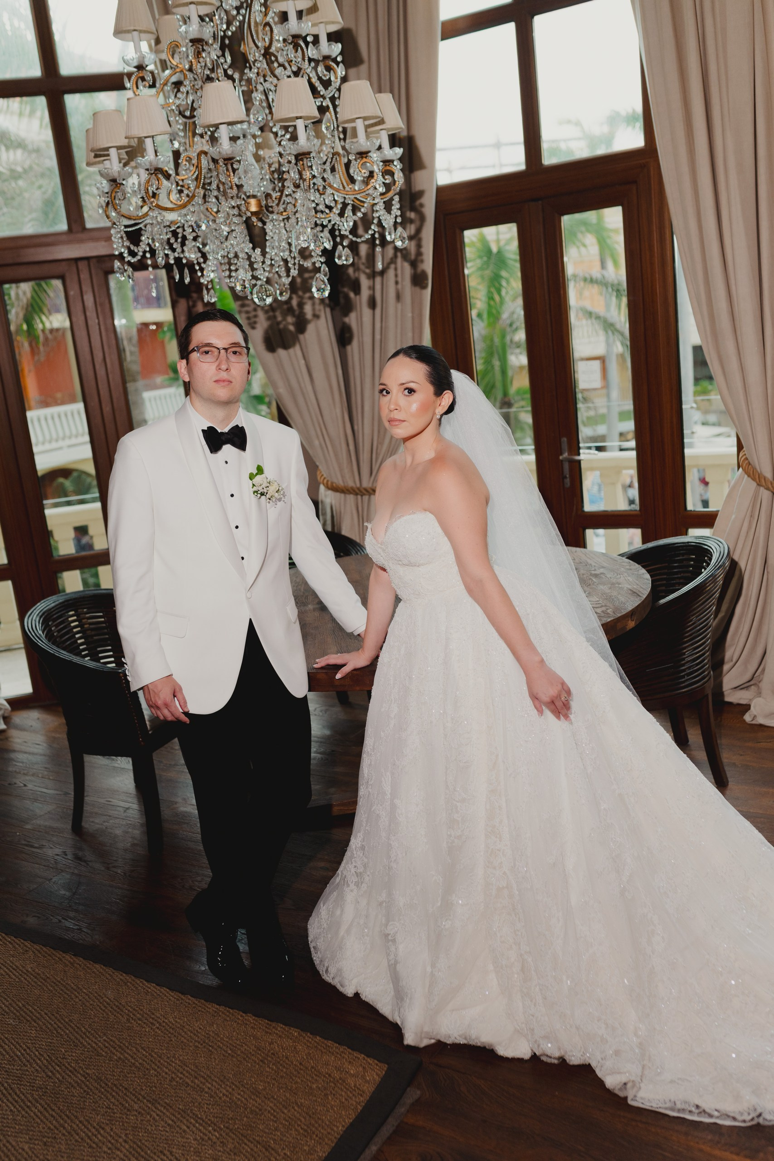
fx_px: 1129
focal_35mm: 35
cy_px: 580
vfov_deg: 54.4
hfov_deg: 37.9
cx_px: 387
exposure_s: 1/640
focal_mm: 35
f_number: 2.8
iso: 200
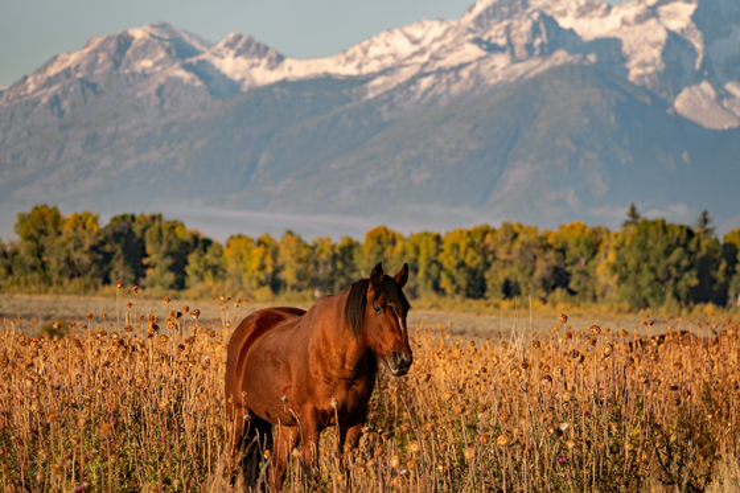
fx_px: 6575
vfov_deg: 4.3
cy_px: 246
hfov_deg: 6.4
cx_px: 370
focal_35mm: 320
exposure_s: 1/500
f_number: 4
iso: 100
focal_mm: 117.29
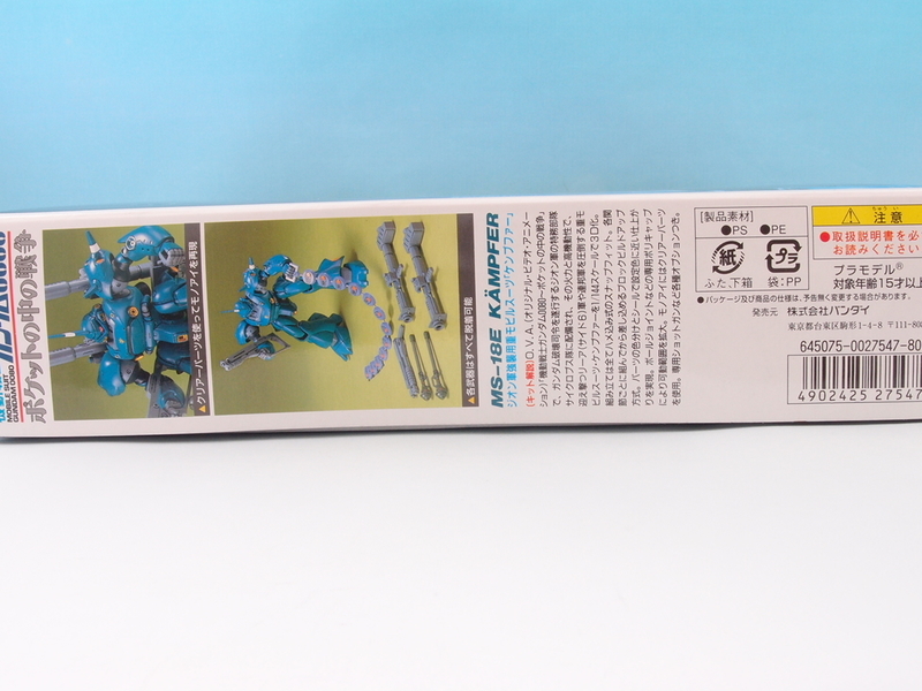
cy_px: 346
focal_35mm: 34
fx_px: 906
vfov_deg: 41.8
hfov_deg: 54.0
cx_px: 461
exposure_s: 1.3
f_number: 8
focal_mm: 7.41
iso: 100
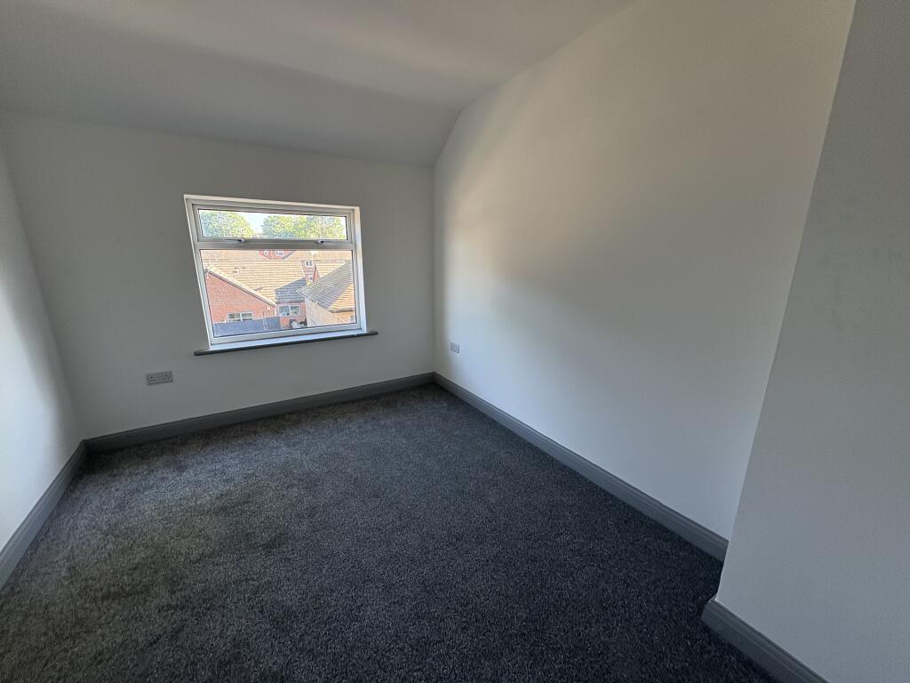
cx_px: 455
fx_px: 368
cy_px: 342
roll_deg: +0.2
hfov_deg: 102.1
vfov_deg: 85.7
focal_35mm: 14
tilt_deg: -14.1
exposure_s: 1/99
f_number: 2.2
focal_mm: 2.22
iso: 100
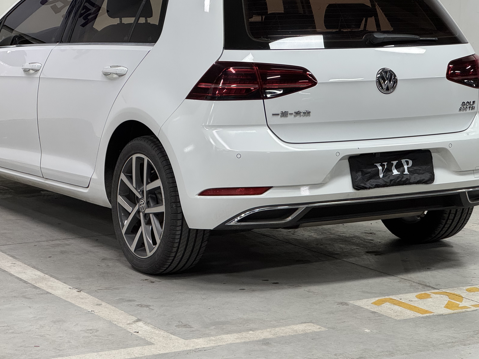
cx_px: 206
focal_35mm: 98
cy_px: 133
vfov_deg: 15.1
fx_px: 1356
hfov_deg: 20.0
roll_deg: -0.3
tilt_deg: -5.4
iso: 200
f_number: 2.8
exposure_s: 1/50
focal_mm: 9
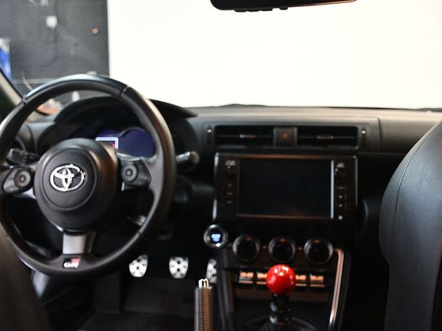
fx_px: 421
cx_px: 212
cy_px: 165
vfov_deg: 42.9
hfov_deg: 55.3
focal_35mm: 33
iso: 4500
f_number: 3.5
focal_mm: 20
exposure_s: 1/60
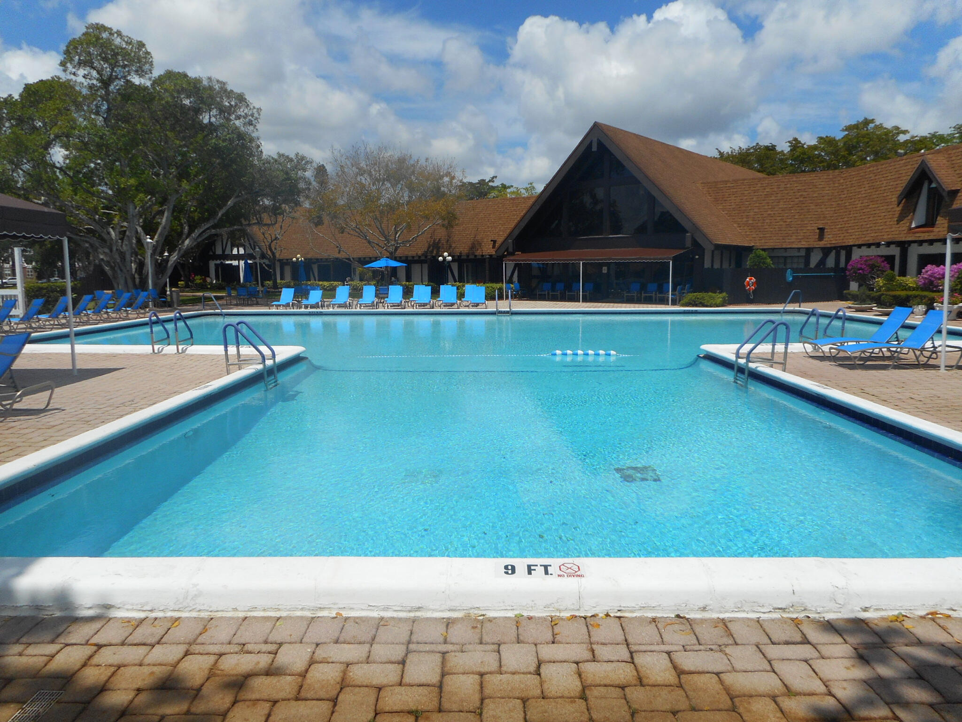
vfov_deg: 54.9
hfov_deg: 69.4
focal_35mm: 25
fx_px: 695
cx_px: 481
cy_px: 361
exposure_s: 1/250
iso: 80
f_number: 10.5
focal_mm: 4.5
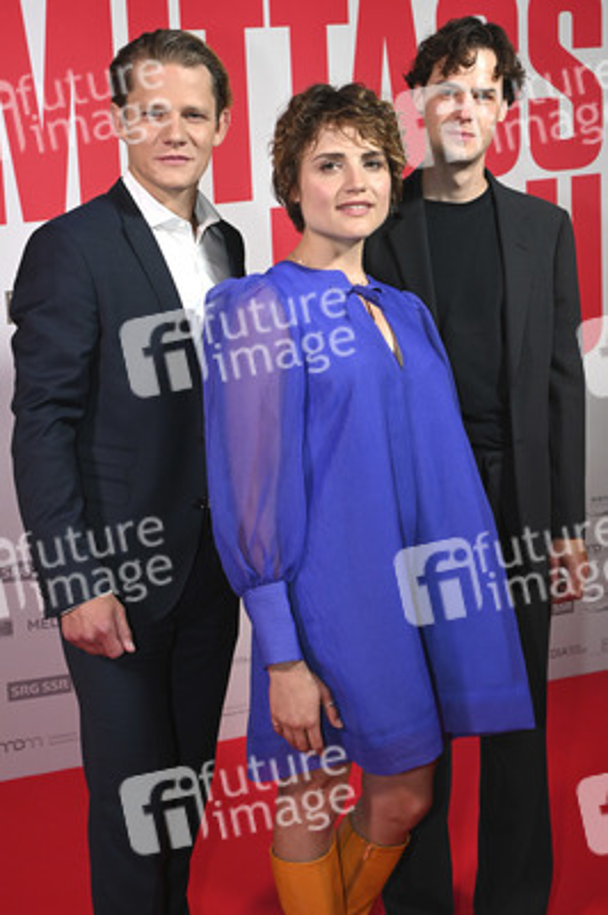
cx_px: 304
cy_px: 458
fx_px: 939
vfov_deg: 51.9
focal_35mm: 37
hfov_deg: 35.9
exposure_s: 1/200
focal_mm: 37
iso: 2000
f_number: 7.1
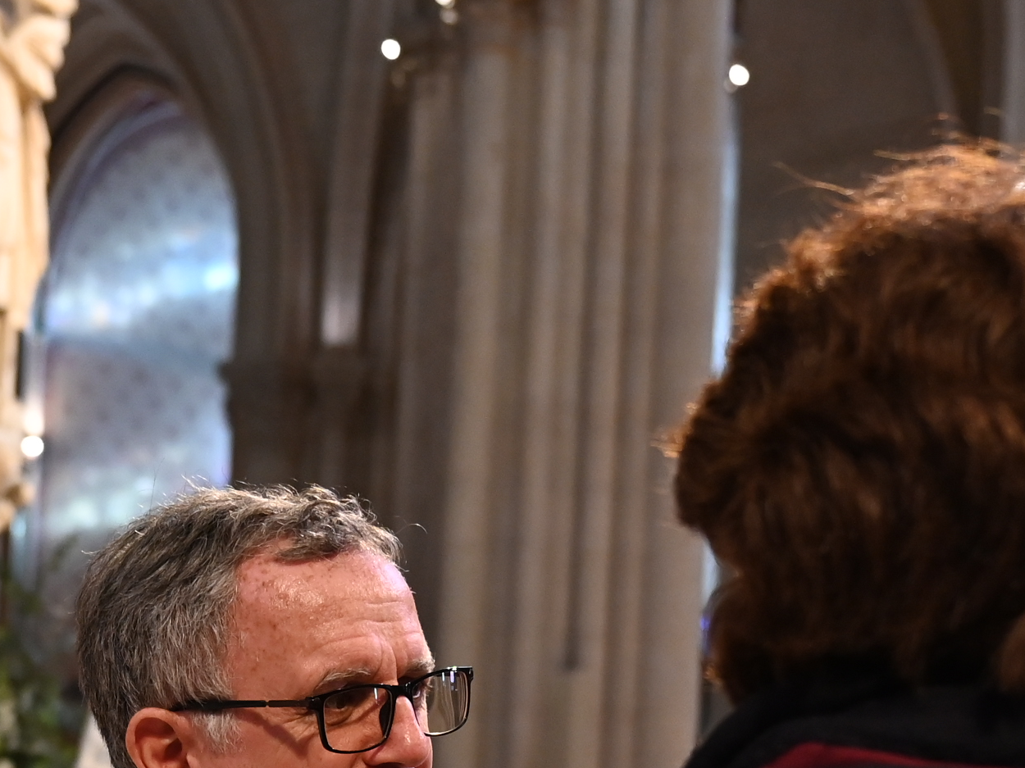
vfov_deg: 14.0
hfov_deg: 19.3
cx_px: 232
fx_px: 2990
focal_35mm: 101
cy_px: 1045
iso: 1800
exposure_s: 1/125
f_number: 2.8
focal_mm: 29
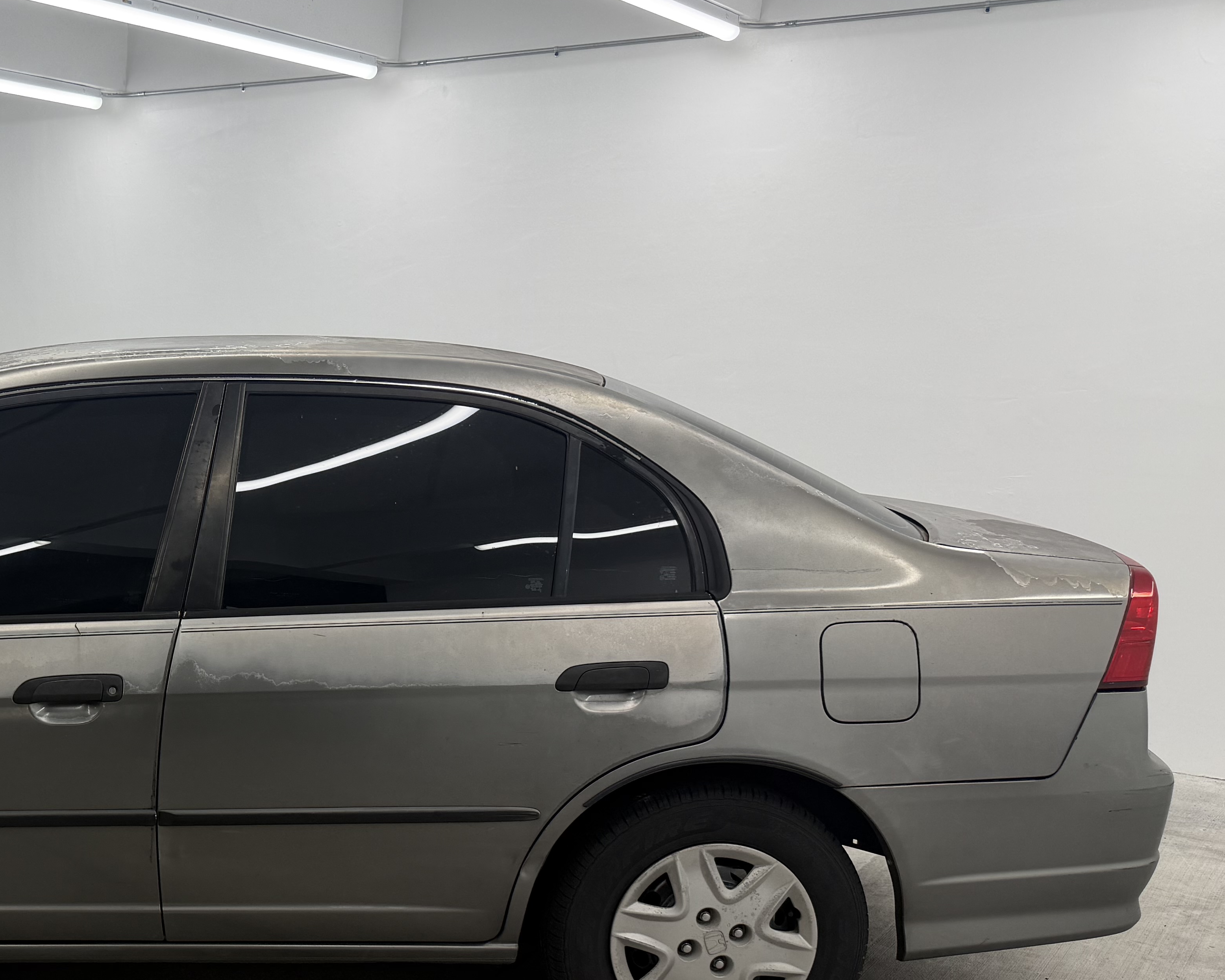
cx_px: 135
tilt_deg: -13.1
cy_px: 693
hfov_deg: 39.9
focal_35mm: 43
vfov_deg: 34.4
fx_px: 1559
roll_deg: -0.1
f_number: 1.78
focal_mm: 6.76
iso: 64
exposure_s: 1/264
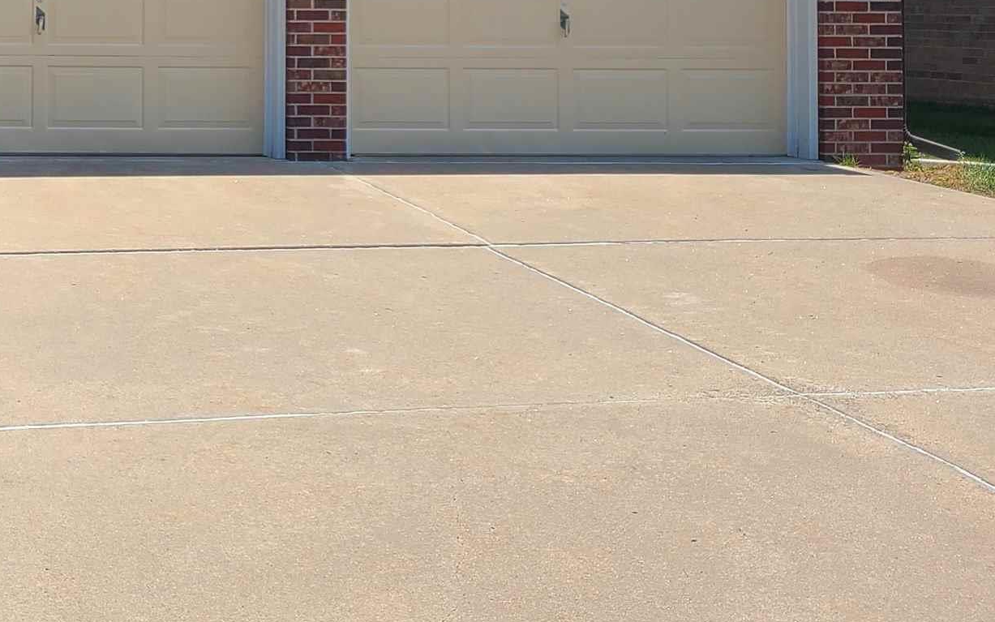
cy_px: -11
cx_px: -75
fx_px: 1871
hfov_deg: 27.5
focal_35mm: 69
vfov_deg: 18.4
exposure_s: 1/2071
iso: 40
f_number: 1.8
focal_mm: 5.4
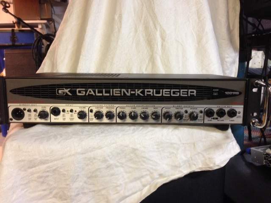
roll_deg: +2.2
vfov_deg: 42.9
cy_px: 102
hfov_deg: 55.4
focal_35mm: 33
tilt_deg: -9.2
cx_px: 136
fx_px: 258
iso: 160
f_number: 2.4
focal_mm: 4.12
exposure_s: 1/20
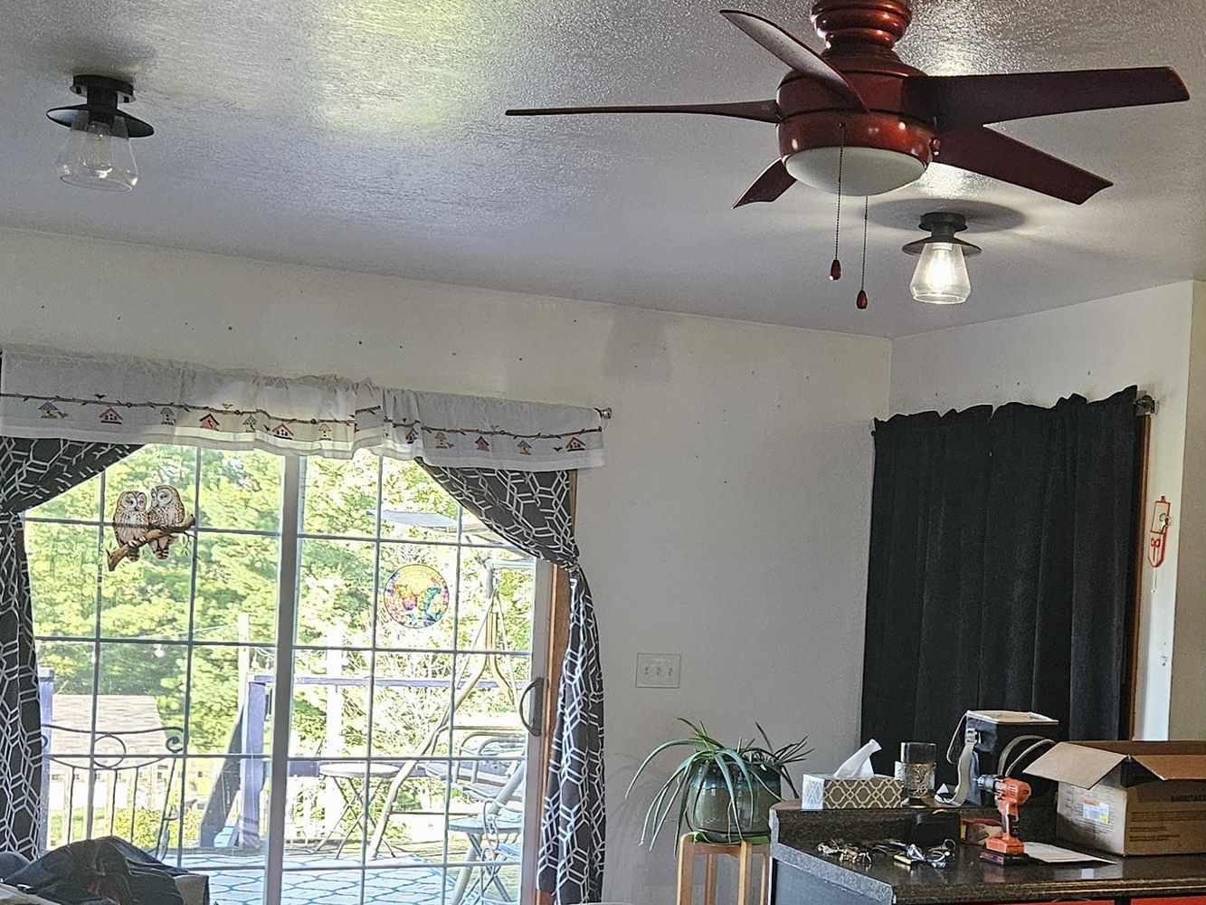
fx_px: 1847
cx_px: 840
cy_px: 644
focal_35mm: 53
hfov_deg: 35.7
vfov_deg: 27.3
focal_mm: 5.4
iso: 500
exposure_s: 1/120
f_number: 1.8
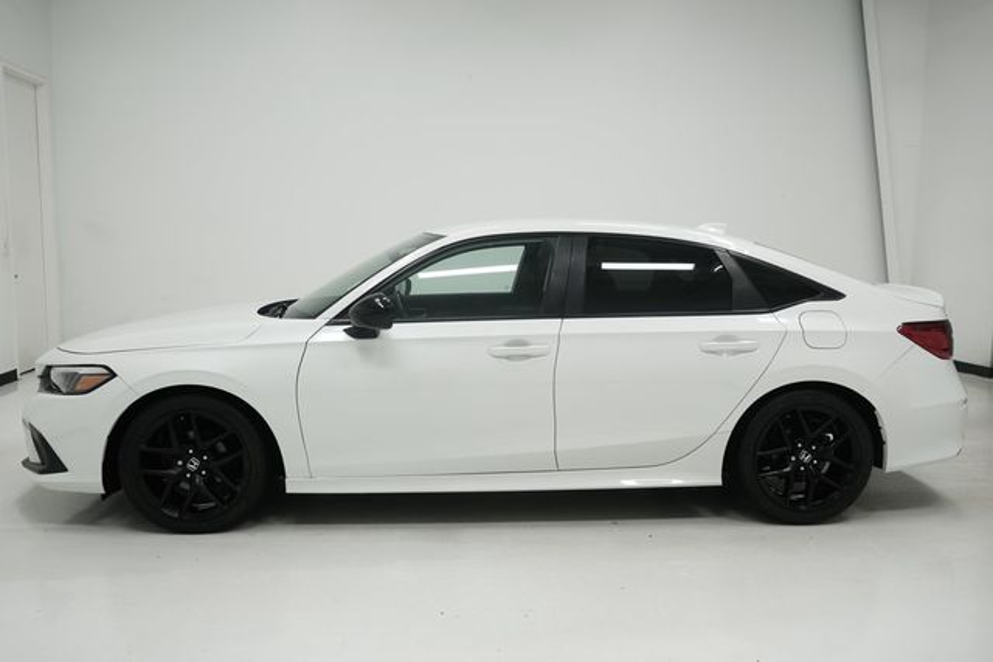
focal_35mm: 31
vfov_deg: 42.3
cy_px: 331
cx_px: 496
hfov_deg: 60.3
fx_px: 855
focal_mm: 21
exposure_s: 1/200
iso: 500
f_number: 5.6
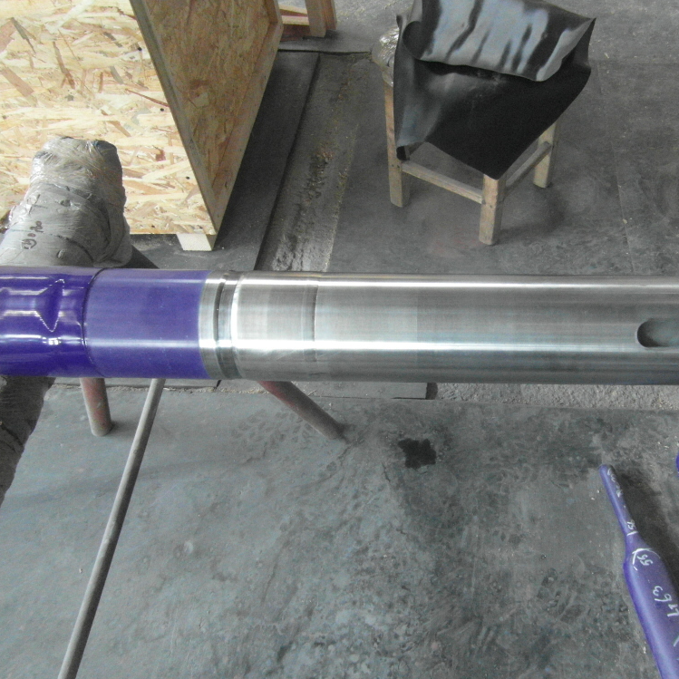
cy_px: 347
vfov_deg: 55.6
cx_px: 454
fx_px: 644
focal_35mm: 29
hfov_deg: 54.5
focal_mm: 4
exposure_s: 1/30
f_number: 3.2
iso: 480
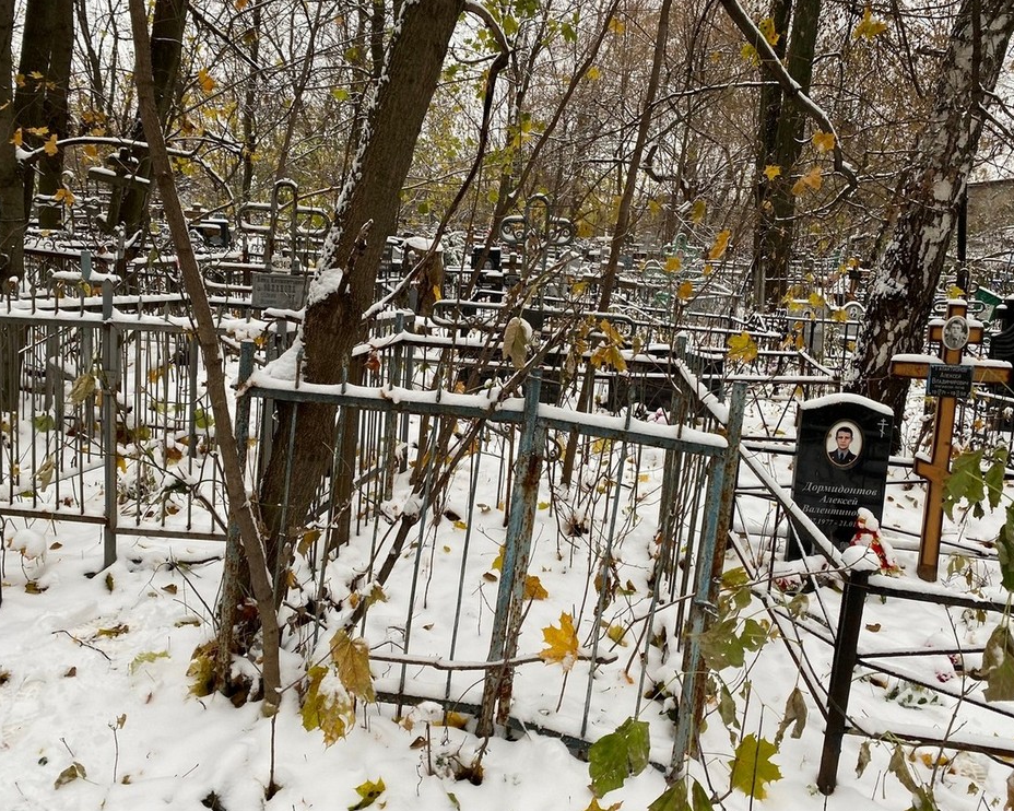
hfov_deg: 62.2
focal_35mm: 28
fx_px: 840
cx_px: 514
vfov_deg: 51.5
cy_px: 398
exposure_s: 1/122
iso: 40
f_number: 1.8
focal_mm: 4.25
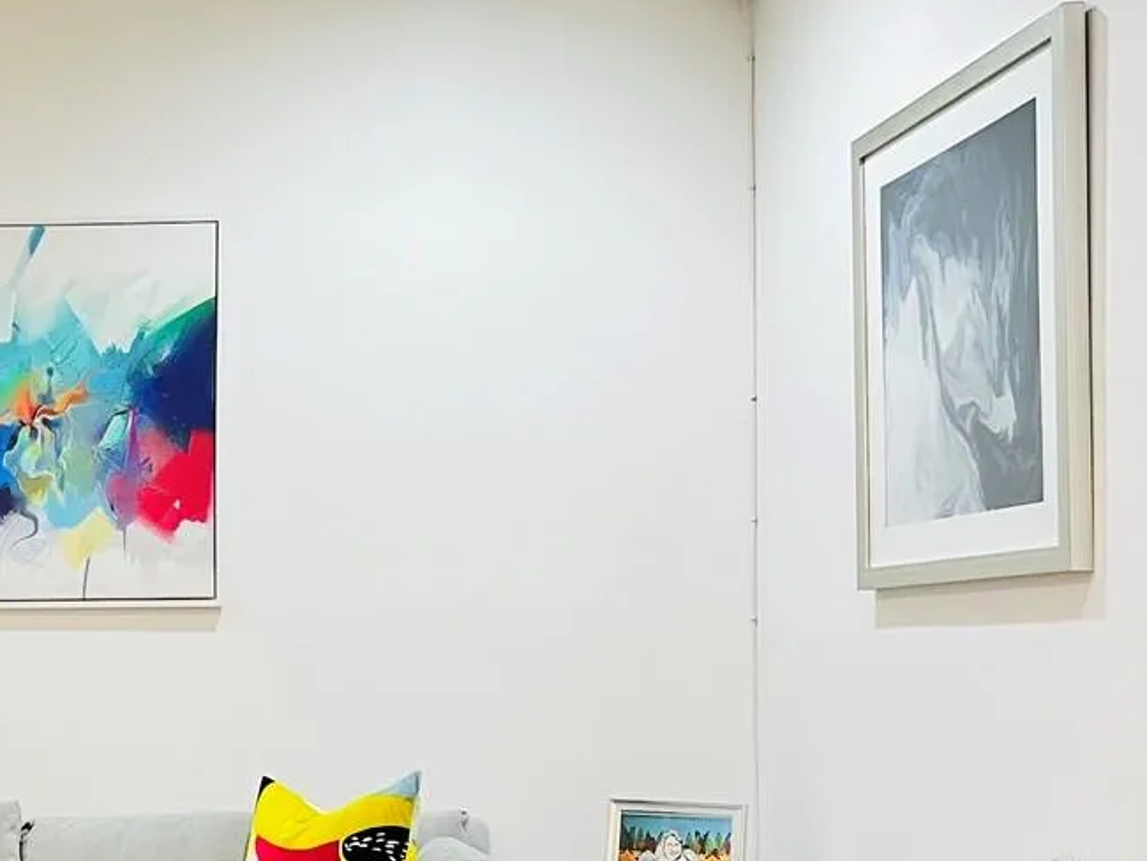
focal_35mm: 64
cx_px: 7
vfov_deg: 22.7
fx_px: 2121
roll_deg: +0.3
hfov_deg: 28.4
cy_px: 649
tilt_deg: +0.3
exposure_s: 1/60
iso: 250
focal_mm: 5.7
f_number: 1.5
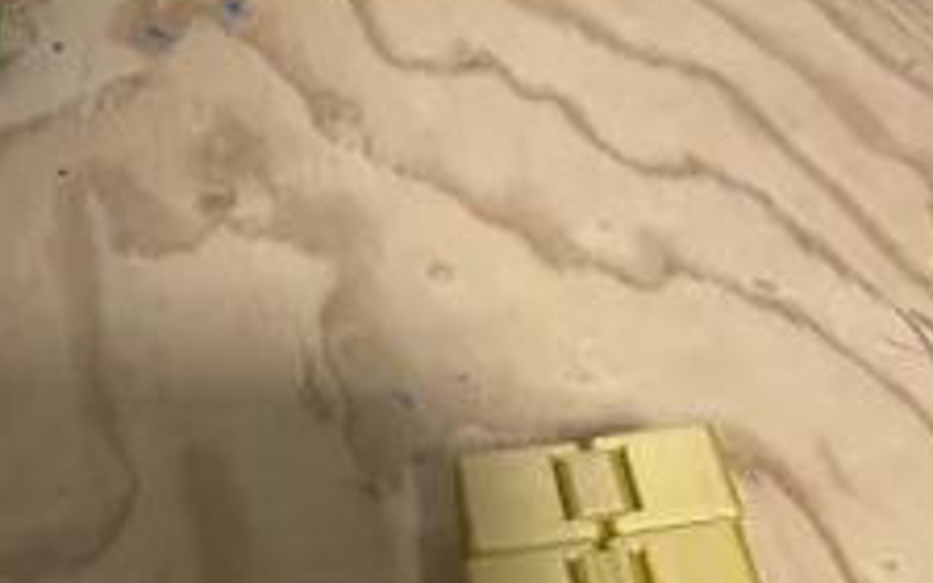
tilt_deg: -51.4
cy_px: 637
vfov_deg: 22.3
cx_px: 583
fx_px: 1398
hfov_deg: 36.7
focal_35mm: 55
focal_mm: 3
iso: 500
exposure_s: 1/30
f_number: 1.8
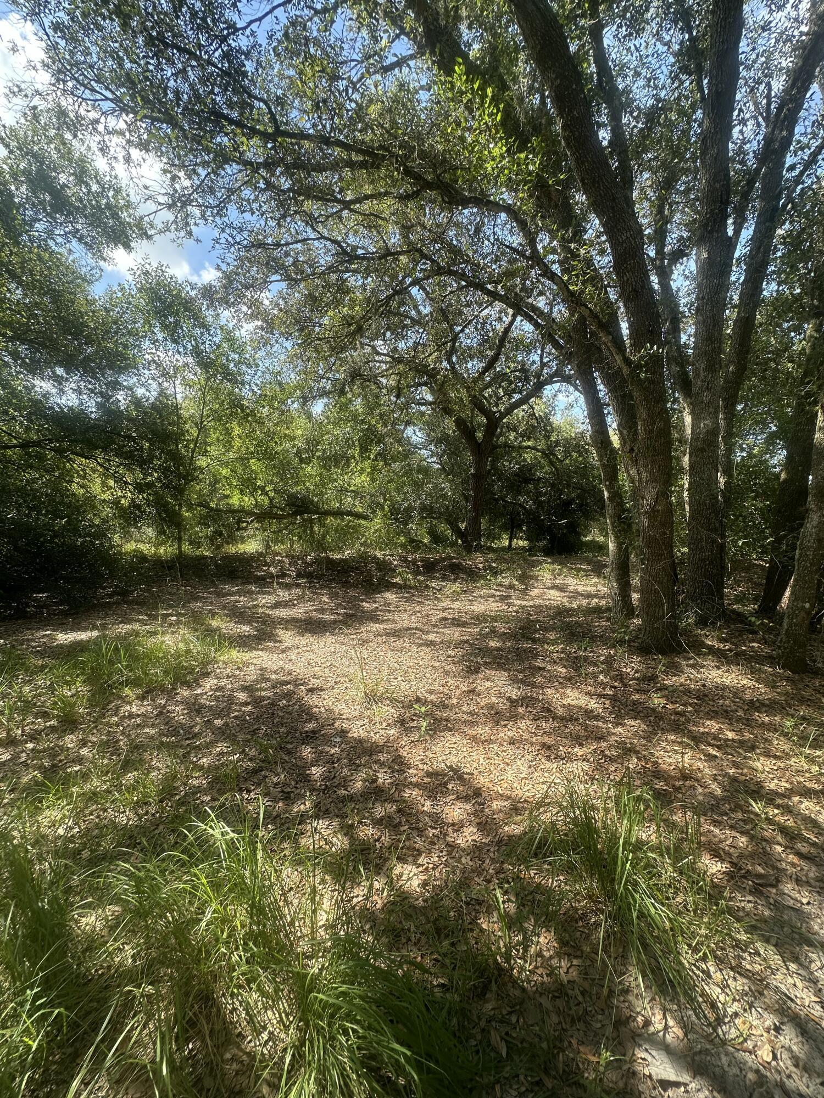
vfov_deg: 102.1
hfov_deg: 85.7
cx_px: 412
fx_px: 444
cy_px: 549
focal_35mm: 14
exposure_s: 1/383
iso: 40
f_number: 2.2
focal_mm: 2.22
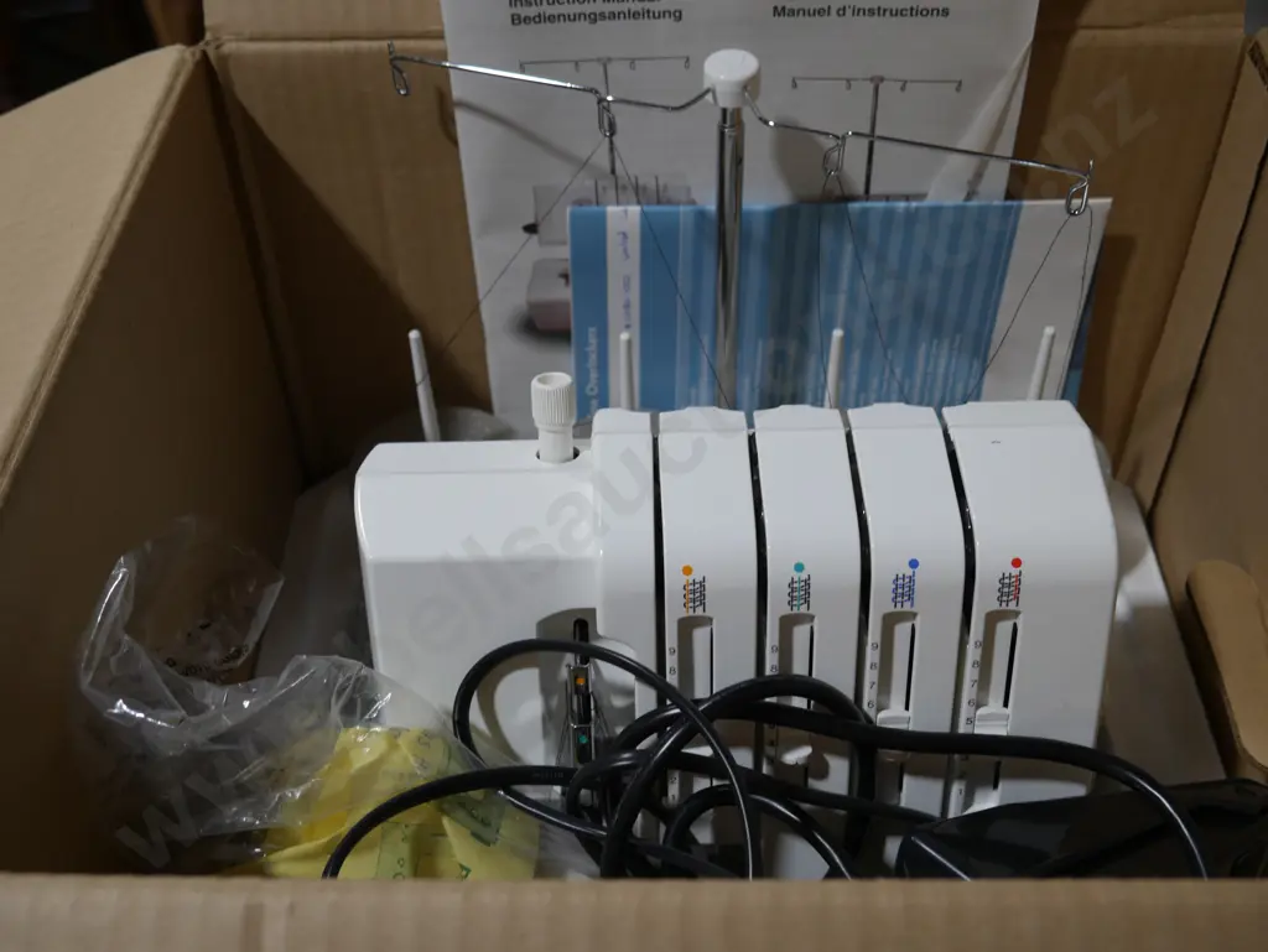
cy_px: 476
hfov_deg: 46.8
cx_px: 634
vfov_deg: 36.0
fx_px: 1466
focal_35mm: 40
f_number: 4.4
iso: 200
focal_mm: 20
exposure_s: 1/125
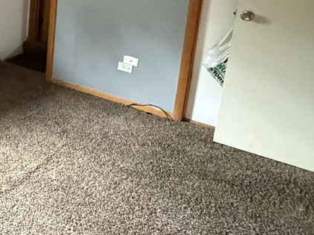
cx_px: -97
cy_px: 15
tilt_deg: -13.0
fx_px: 435
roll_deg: -0.8
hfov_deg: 30.8
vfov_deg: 28.8
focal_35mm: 48
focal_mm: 2.22
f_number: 2.2
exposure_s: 1/60
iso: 1000
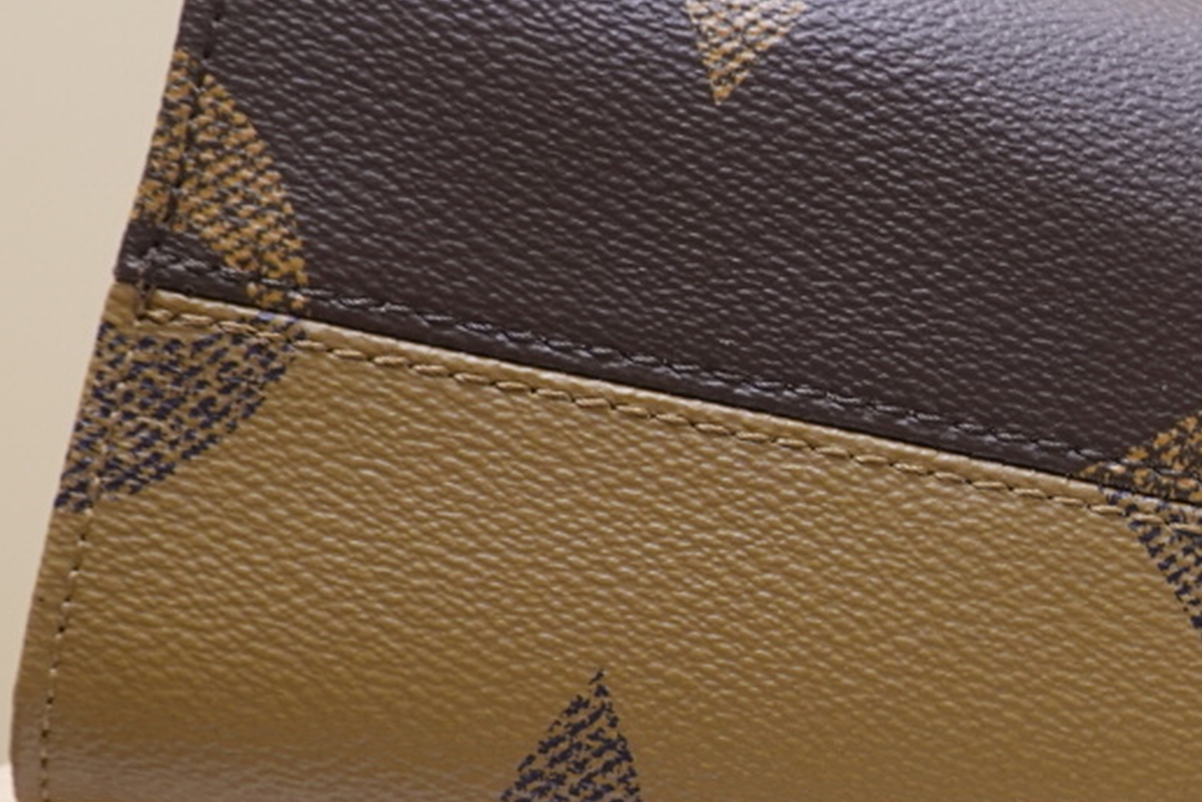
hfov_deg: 17.0
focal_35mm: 116
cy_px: 471
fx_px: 3873
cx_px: 1349
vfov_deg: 11.8
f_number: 3.5
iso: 320
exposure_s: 1/40
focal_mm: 13.84
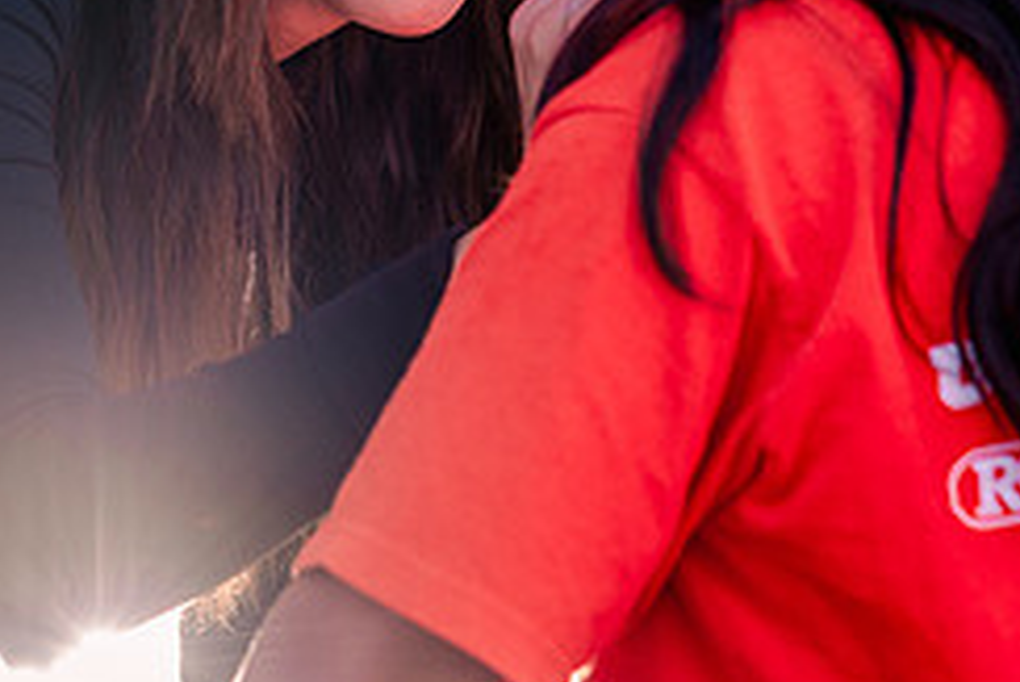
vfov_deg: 4.8
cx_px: 326
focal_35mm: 285
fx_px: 8079
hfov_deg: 7.2
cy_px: -59
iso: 250
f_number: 5.6
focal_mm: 120
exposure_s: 1/200
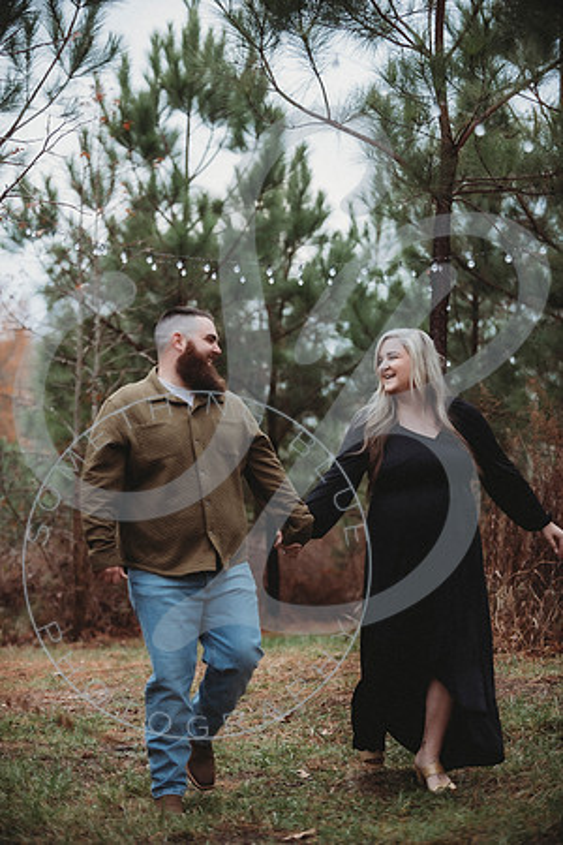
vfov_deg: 26.0
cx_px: 282
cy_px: 422
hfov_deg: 17.5
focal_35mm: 78
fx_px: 1830
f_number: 2.8
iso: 500
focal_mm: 78
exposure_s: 1/250
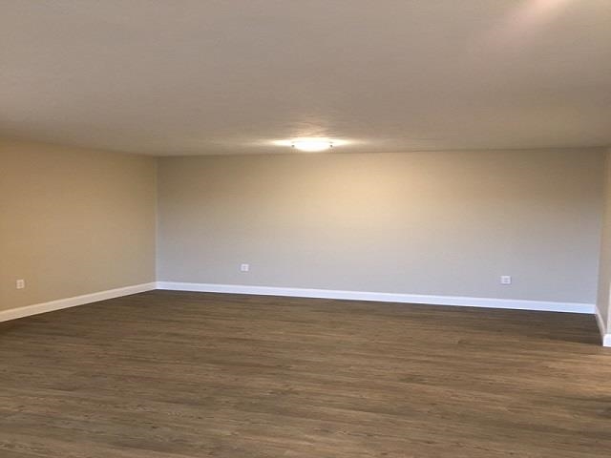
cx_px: 306
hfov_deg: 61.7
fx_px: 512
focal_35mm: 29
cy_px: 229
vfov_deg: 48.2
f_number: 2.2
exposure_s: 1/15
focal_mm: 4.15
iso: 64
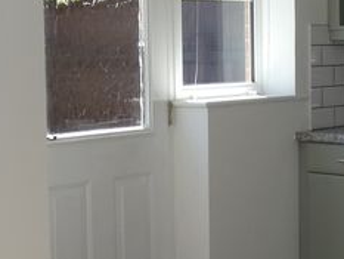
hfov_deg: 22.2
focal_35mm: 88
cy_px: 104
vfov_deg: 16.8
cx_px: 221
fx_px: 875
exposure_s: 1/200
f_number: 2.8
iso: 80
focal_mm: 3.6
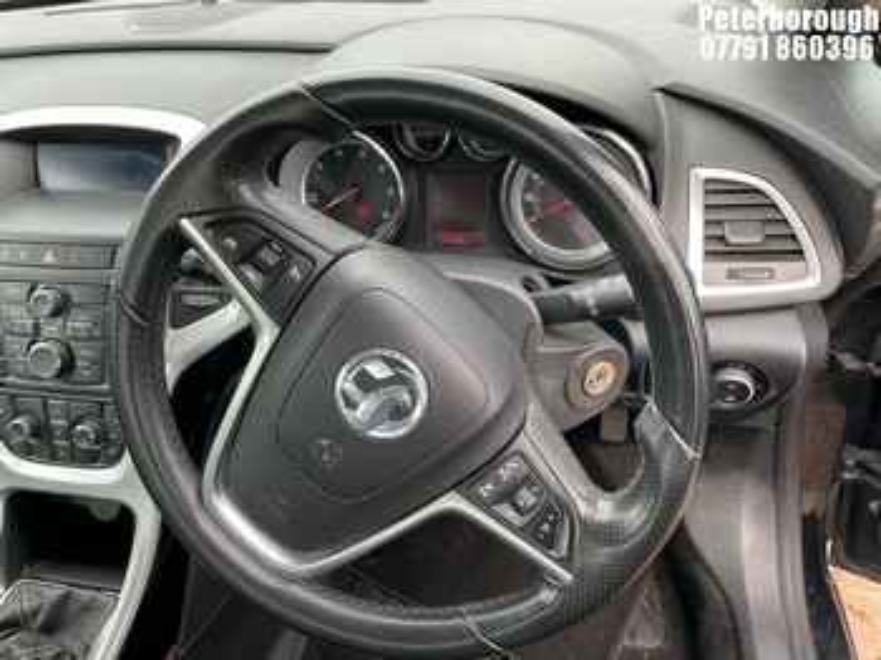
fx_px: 661
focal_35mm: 26
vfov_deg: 53.0
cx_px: 440
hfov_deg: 67.3
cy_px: 330
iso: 64
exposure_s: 1/121
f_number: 1.6
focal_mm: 4.2
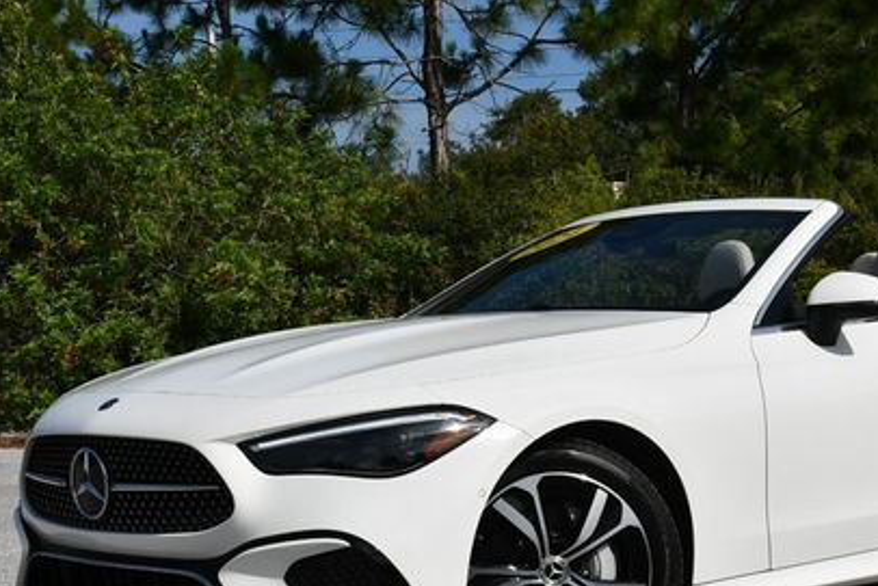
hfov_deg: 24.5
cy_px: 322
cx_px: 649
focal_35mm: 82
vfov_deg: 16.7
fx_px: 2000
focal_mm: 26
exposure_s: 1/400
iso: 100
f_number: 10
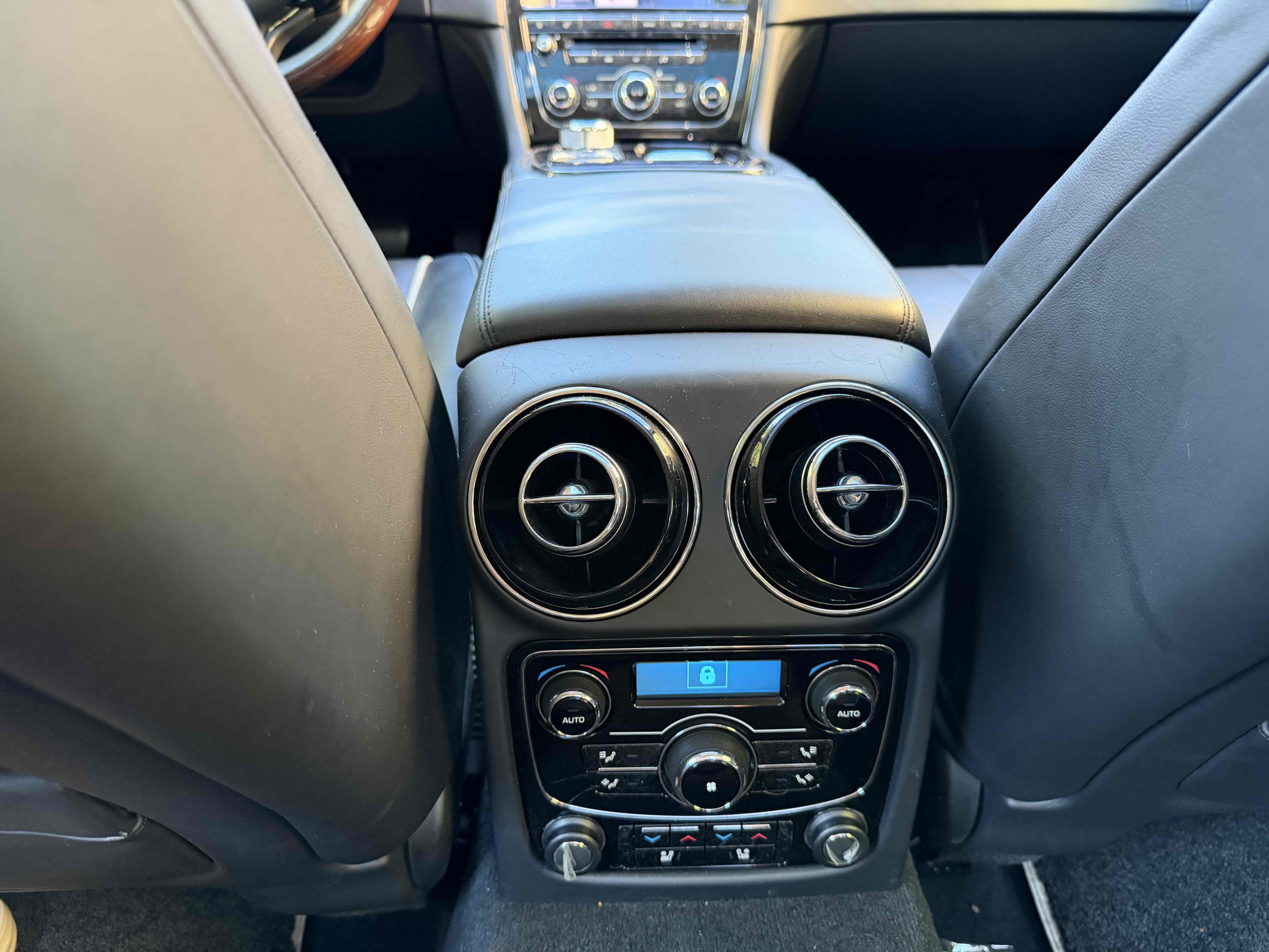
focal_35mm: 24
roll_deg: -2.9
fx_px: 880
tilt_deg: -30.5
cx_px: 634
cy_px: 476
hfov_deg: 71.6
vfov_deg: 56.8
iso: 800
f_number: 1.78
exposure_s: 1/60
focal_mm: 6.76
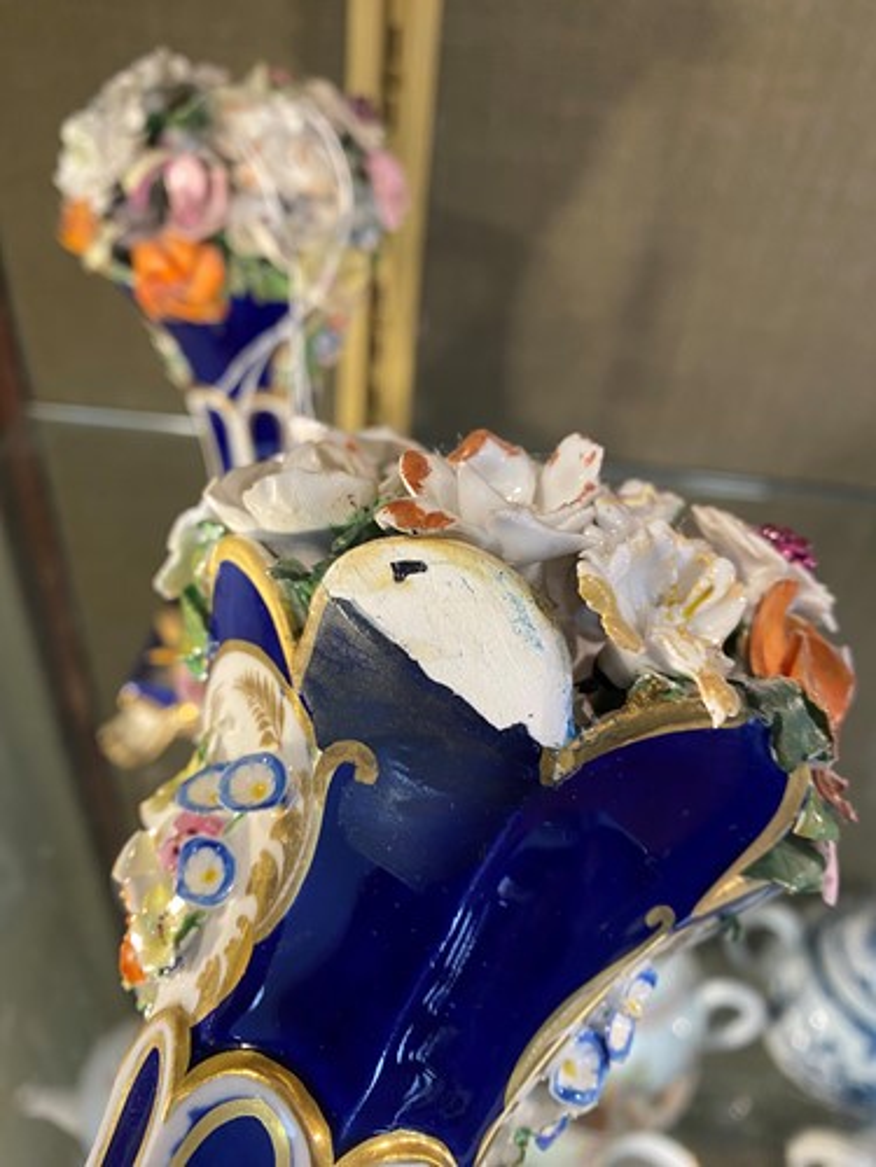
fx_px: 844
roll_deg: -8.2
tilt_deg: -40.1
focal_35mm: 25
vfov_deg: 69.4
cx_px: 438
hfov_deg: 54.9
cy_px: 584
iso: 80
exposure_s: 1/50
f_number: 1.8
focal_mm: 4.25
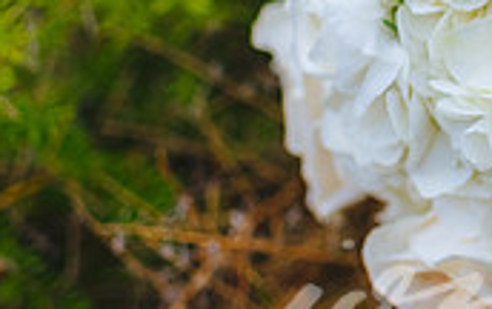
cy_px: -21
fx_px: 1611
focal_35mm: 120
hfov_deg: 15.5
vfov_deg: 10.8
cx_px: 815
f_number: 2.5
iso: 500
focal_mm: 35
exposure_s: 1/3200
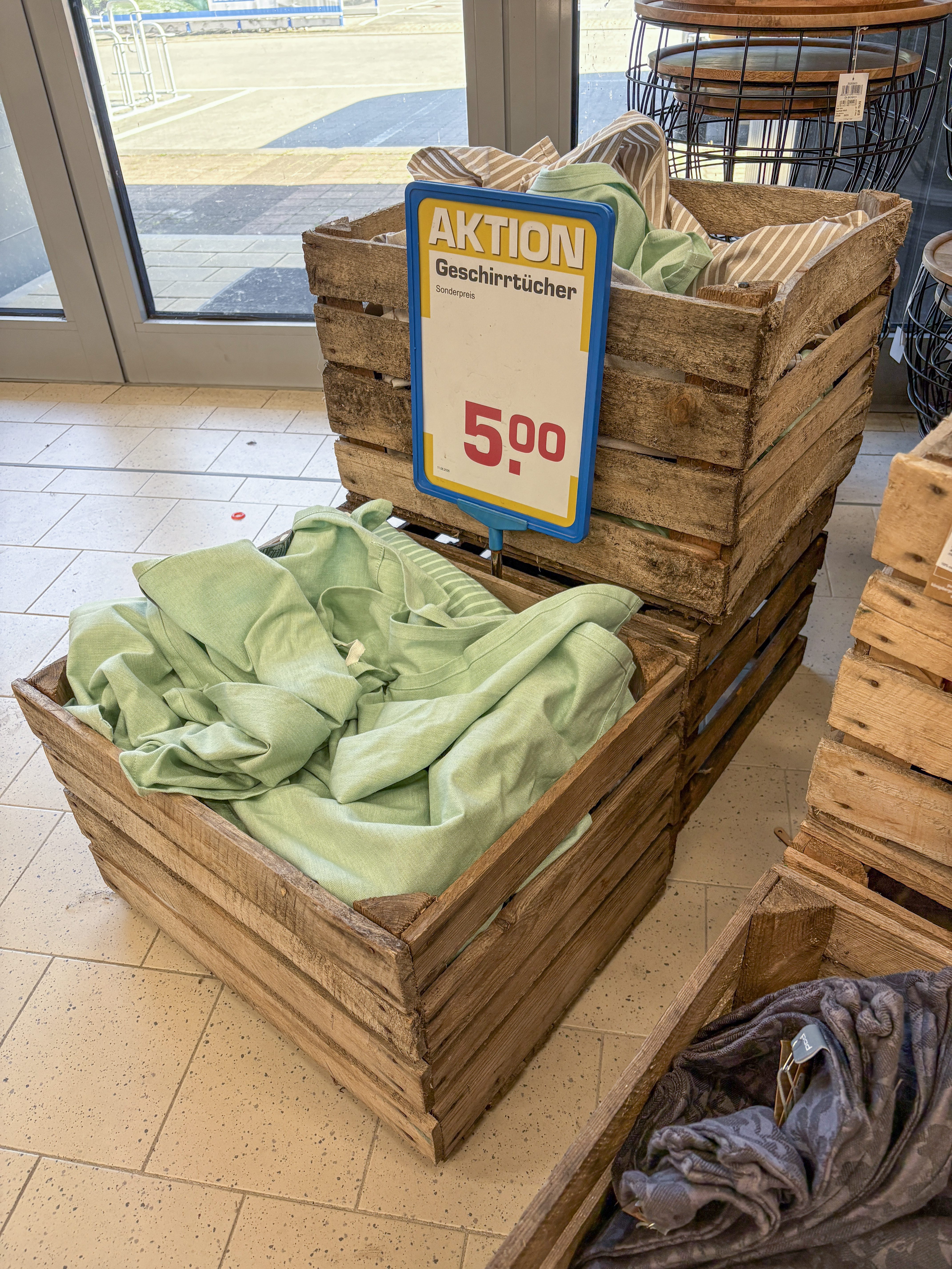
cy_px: 634
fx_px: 953
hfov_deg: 53.1
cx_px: 476
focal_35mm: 26
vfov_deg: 67.3
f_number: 1.6
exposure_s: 1/177
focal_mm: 5.96
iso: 125
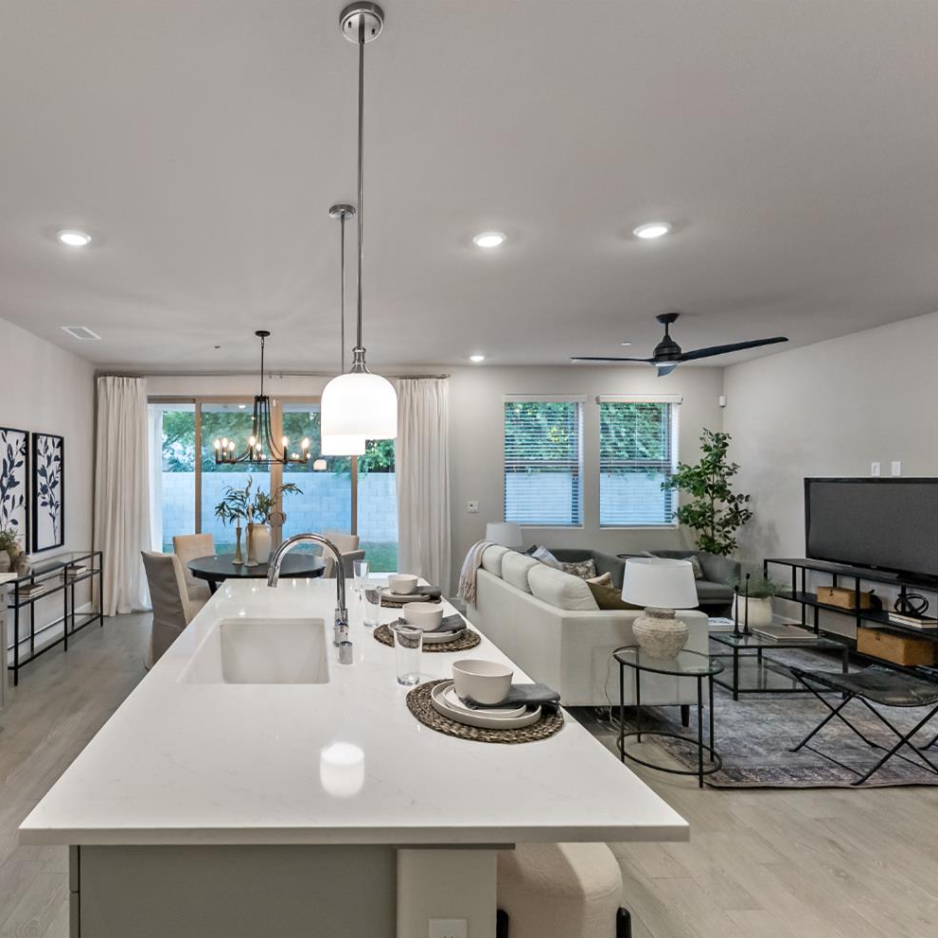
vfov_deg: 80.7
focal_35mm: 18
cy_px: 469
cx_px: 318
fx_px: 552
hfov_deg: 78.3
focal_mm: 14
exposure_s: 1/160
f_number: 4
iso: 800
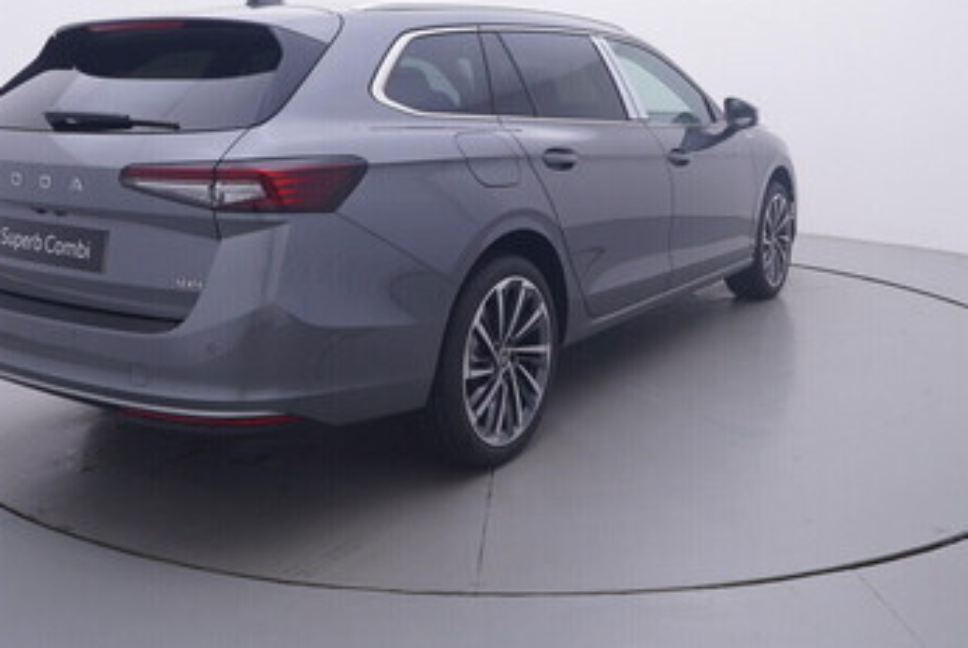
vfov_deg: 36.0
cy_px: 136
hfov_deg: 53.3
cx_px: 509
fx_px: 964
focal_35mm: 36
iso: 200
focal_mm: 15
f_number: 5
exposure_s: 1/80
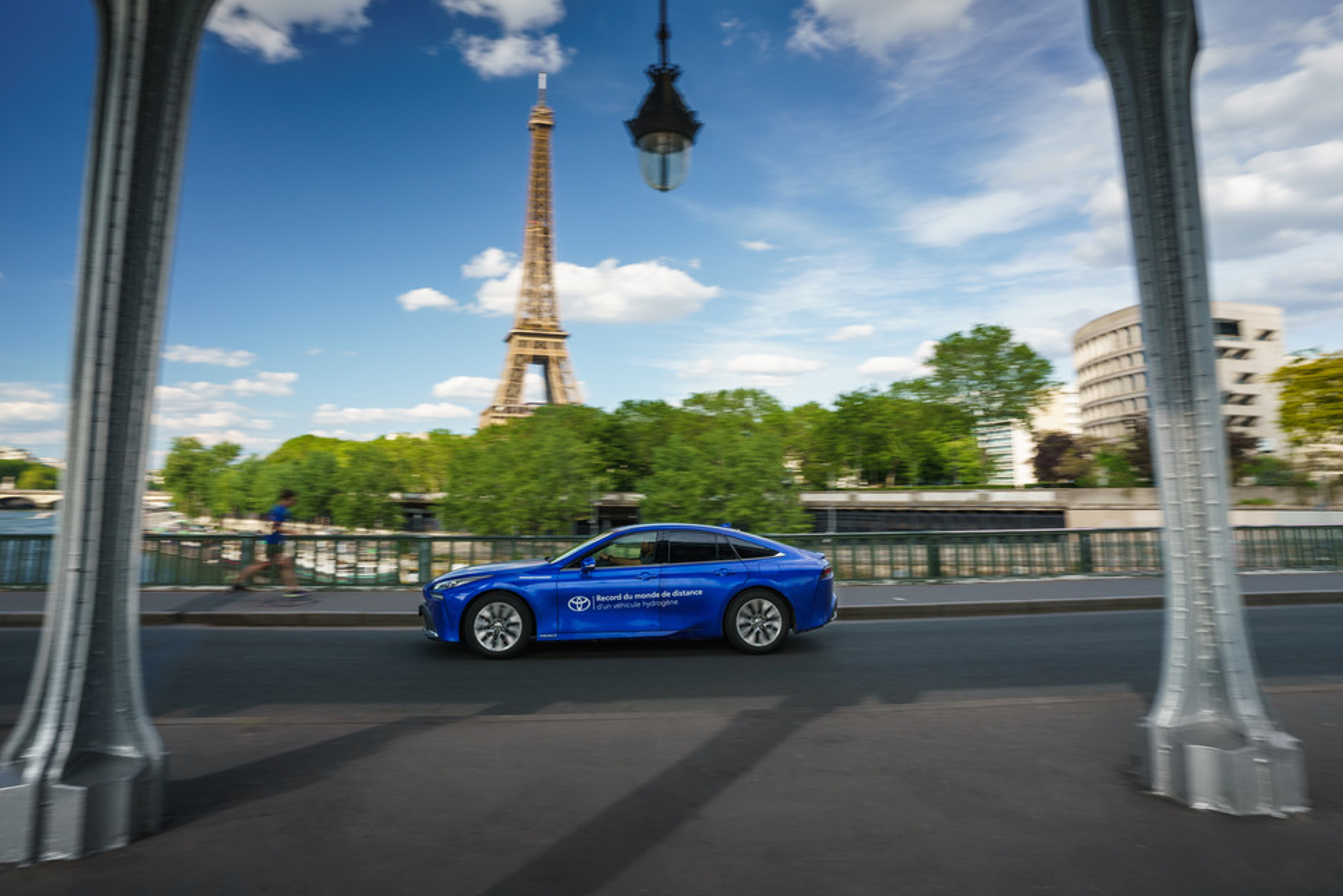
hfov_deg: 81.1
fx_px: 784
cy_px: 368
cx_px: 630
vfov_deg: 59.1
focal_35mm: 21
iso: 320
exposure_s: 1/60
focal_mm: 17
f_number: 10
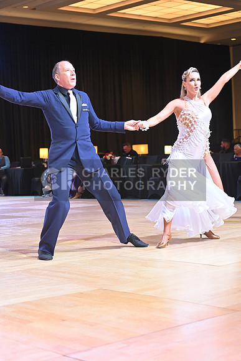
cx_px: 120
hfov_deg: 18.9
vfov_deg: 28.1
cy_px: 180
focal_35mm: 72
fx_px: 723
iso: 2000
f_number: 4
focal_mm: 72
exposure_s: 1/200
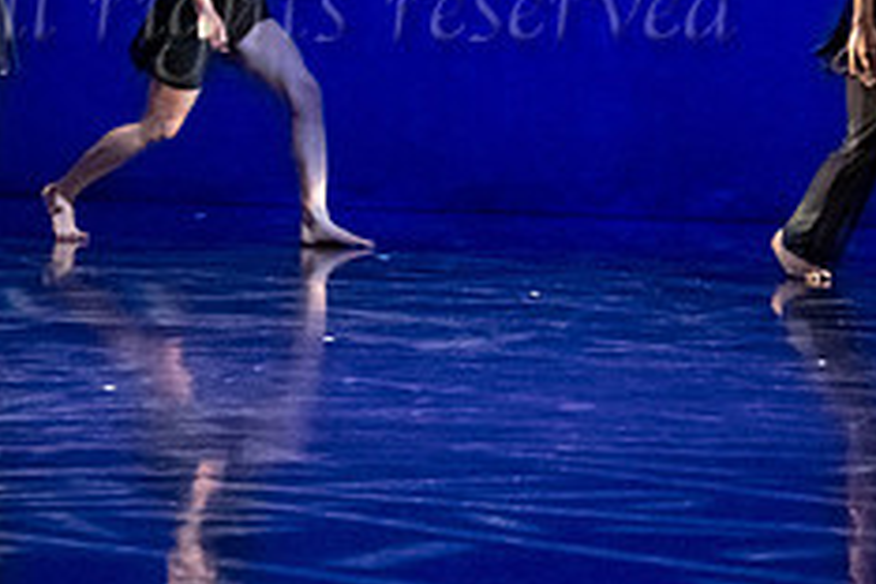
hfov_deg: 11.4
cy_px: -62
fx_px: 4355
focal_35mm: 179
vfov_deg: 7.6
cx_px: 157
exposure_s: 1/200
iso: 6400
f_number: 2.8
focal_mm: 67
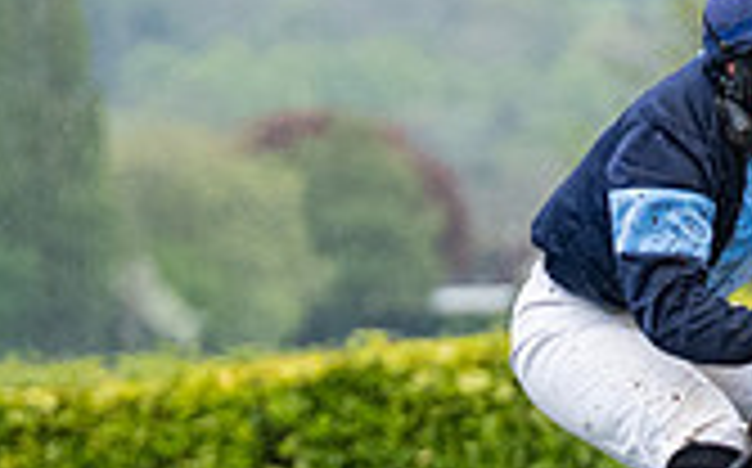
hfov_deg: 2.3
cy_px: 698
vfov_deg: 1.5
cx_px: 1002
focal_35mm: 895
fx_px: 18324
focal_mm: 145
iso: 1000
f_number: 4
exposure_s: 1/1250
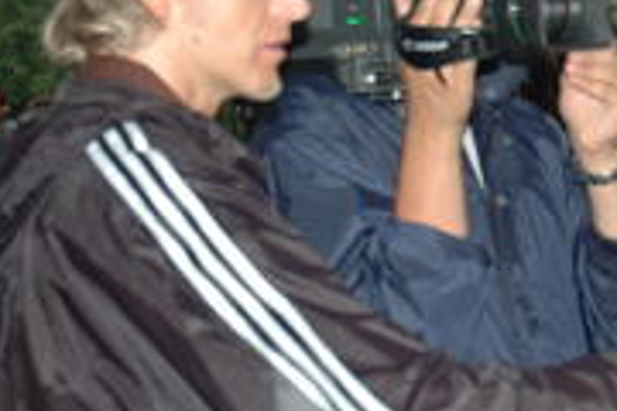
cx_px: 764
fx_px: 2742
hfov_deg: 12.5
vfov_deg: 8.6
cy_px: 200
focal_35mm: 160
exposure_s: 1/60
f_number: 4.2
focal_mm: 34
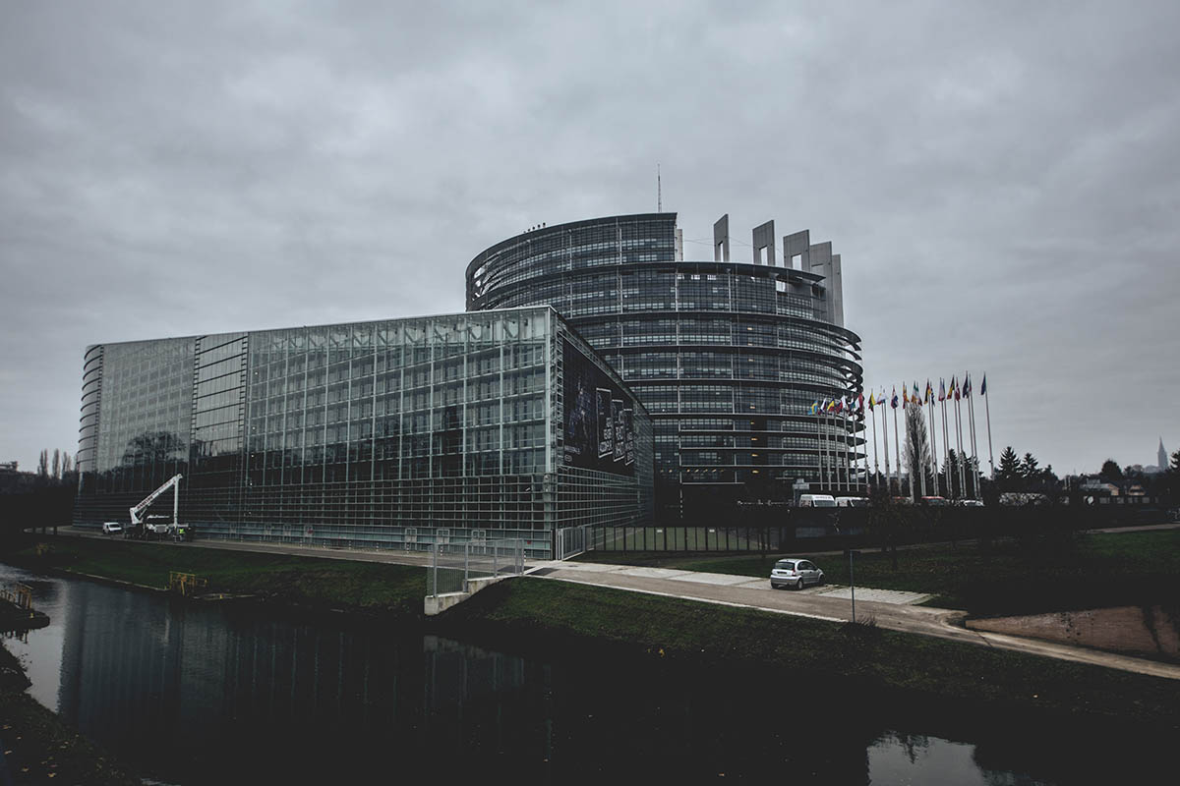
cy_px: 393
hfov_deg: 73.7
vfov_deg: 53.1
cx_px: 590
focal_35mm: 24
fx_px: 787
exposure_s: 1/125
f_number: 5.6
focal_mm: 16
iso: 100
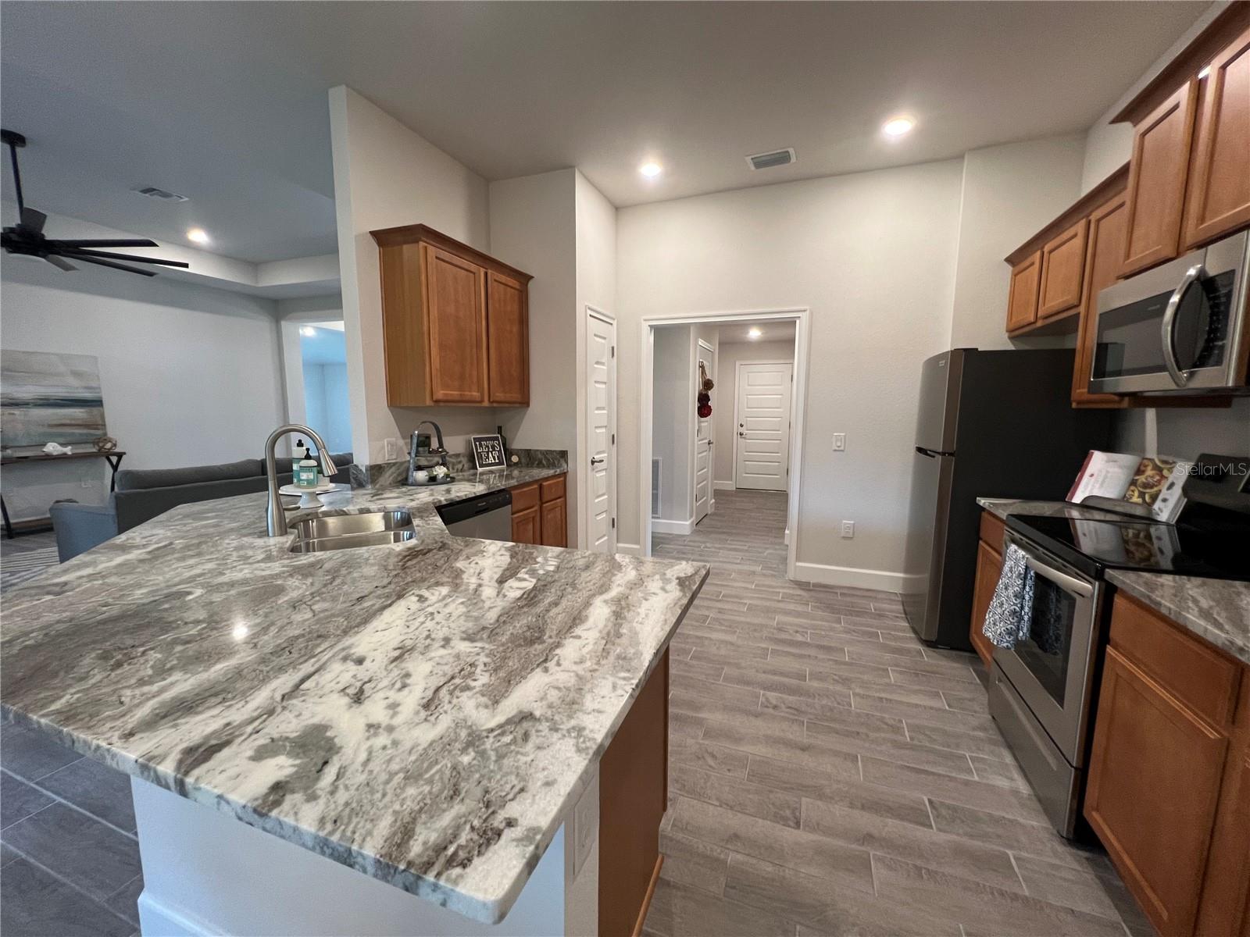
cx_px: 625
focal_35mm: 13
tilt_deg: -7.7
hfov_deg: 106.2
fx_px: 469
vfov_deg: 89.9
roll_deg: -0.4
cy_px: 468
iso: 160
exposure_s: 1/60
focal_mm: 1.57
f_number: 1.8
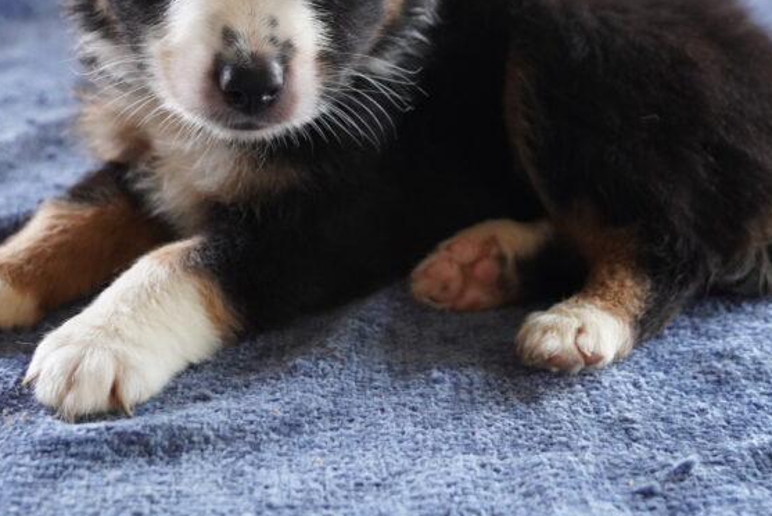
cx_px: 391
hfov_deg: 29.3
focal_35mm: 69
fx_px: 1479
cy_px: 46
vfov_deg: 19.4
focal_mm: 25
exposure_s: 1/160
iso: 2000
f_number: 4
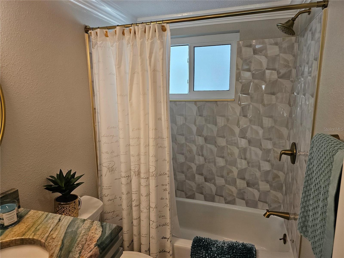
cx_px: 172
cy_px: 129
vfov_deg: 58.9
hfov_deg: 73.9
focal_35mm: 23
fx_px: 229
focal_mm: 6.3
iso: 200
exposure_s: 1/120
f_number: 1.7
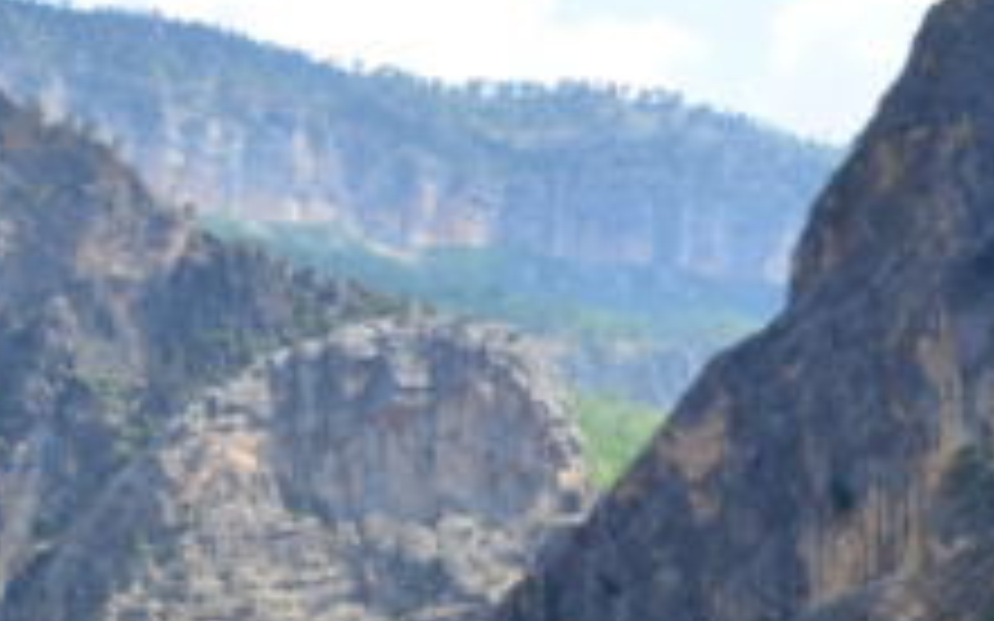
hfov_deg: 16.6
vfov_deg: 10.4
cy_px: 673
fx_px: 3358
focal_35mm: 124
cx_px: 117
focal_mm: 26
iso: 400
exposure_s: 1/250
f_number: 10
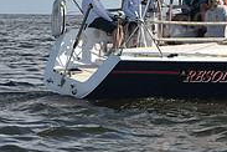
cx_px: 319
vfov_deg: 6.1
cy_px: -54
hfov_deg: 9.1
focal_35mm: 222
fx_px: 1400
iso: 250
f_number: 9
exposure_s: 1/1000
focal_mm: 70
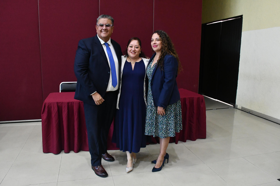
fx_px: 210
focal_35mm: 27
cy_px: 93
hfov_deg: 67.4
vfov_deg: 47.9
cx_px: 140
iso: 4000
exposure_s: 1/60
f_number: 7.1
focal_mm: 18
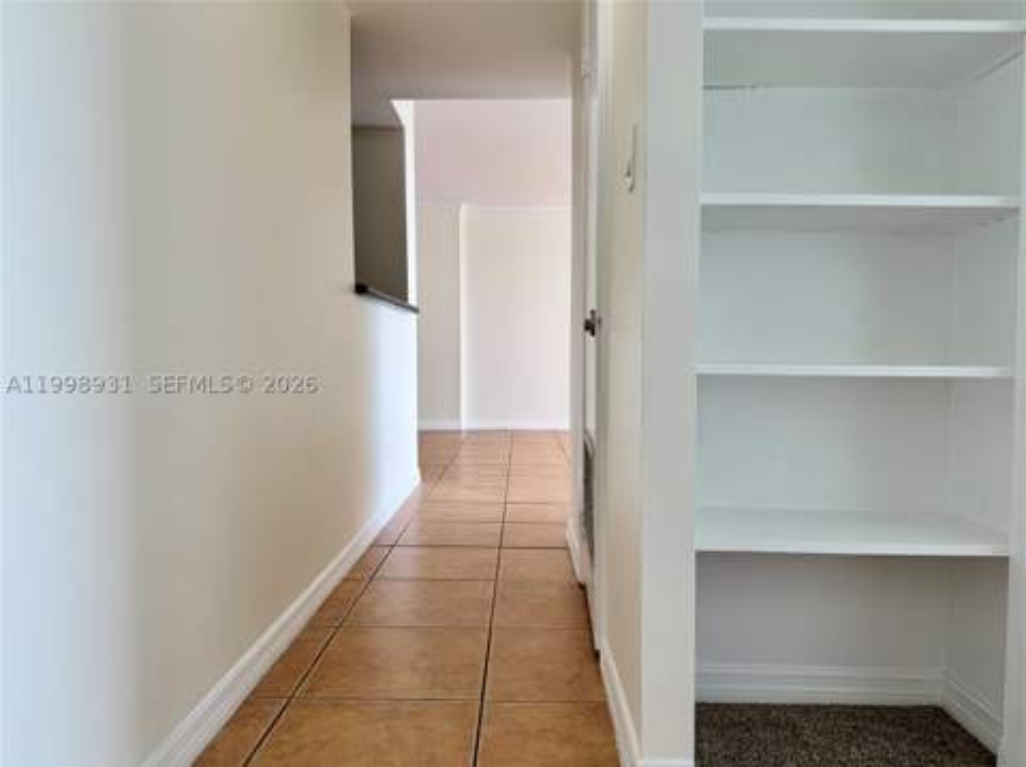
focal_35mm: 24
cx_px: 513
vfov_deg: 56.7
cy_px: 384
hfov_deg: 71.7
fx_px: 711
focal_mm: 6.76
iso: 64
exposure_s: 1/190
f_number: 1.78
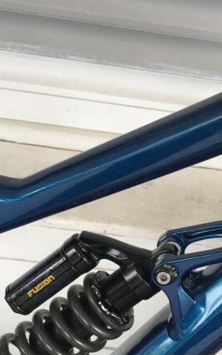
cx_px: 189
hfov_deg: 17.4
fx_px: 716
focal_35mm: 74
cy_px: 189
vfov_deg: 27.8
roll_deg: -10.0
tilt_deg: -28.4
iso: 32
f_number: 1.8
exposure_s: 1/100
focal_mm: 3.99
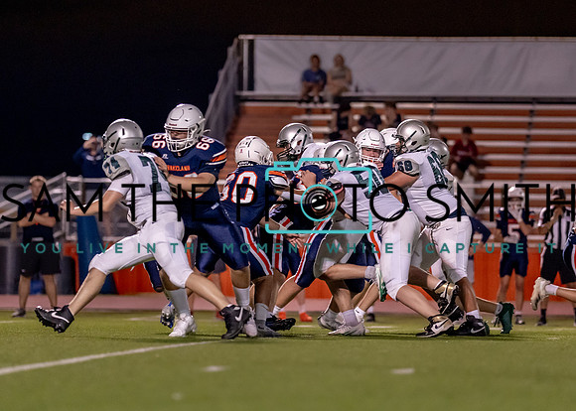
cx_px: 353
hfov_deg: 7.6
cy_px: 243
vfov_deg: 5.4
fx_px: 4340
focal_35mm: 265
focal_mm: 135
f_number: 1.8
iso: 1600
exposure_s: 1/1000
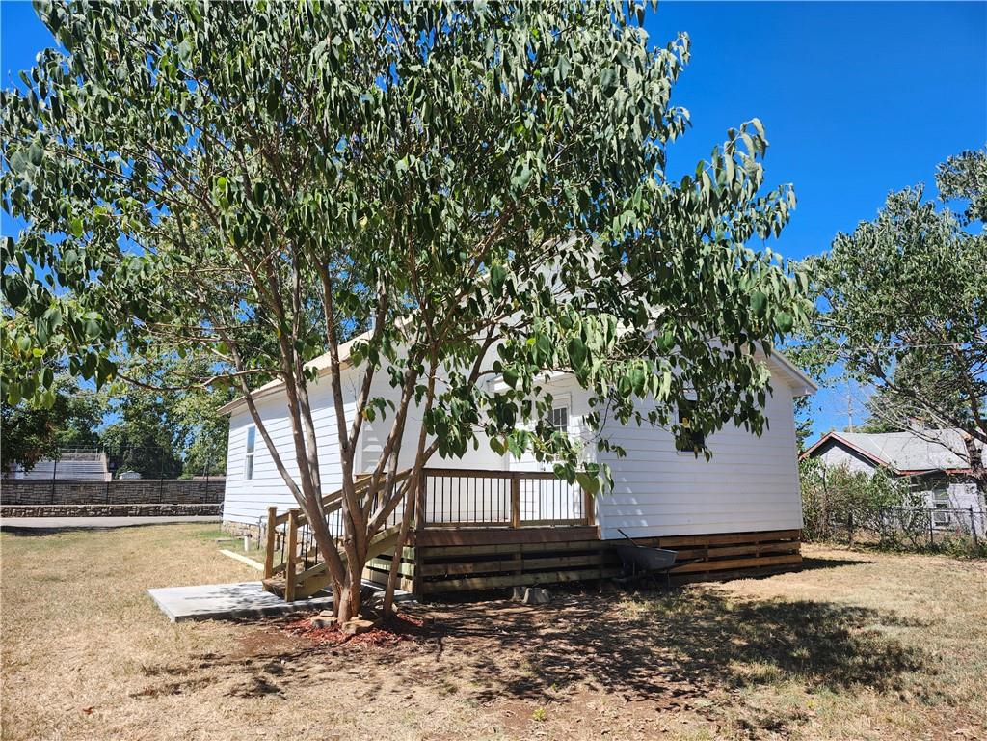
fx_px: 656
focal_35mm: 23
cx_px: 494
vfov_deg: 58.9
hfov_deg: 73.9
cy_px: 370
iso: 25
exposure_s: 1/950
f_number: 1.8
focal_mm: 5.54
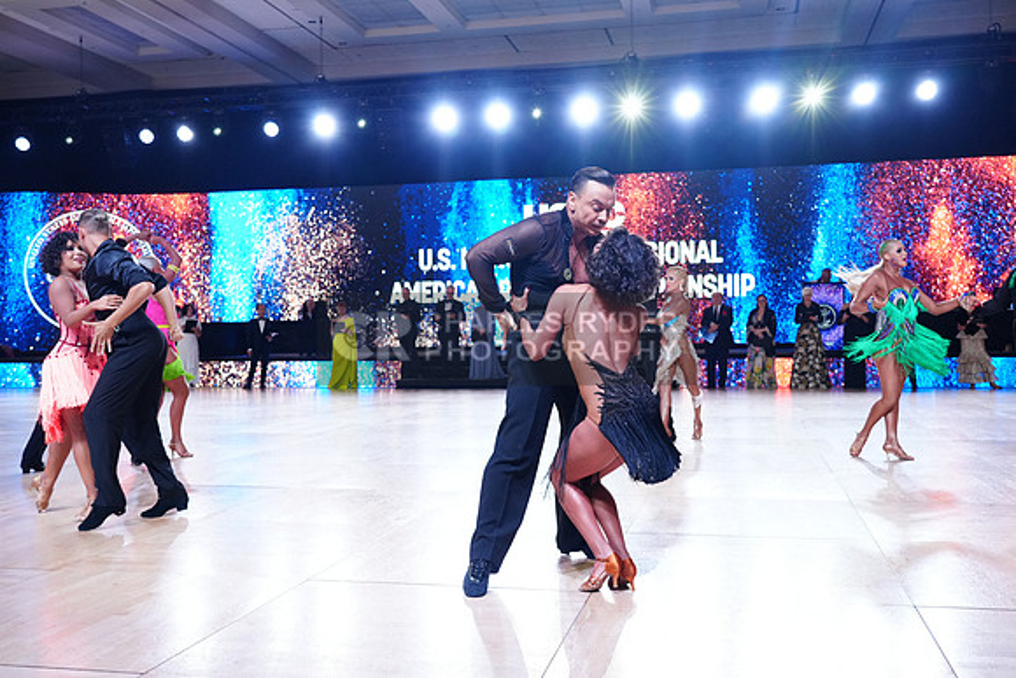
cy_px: 339
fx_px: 960
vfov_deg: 38.9
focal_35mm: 34
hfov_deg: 55.8
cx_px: 508
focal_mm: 34
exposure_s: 1/500
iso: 2000
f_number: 4.5
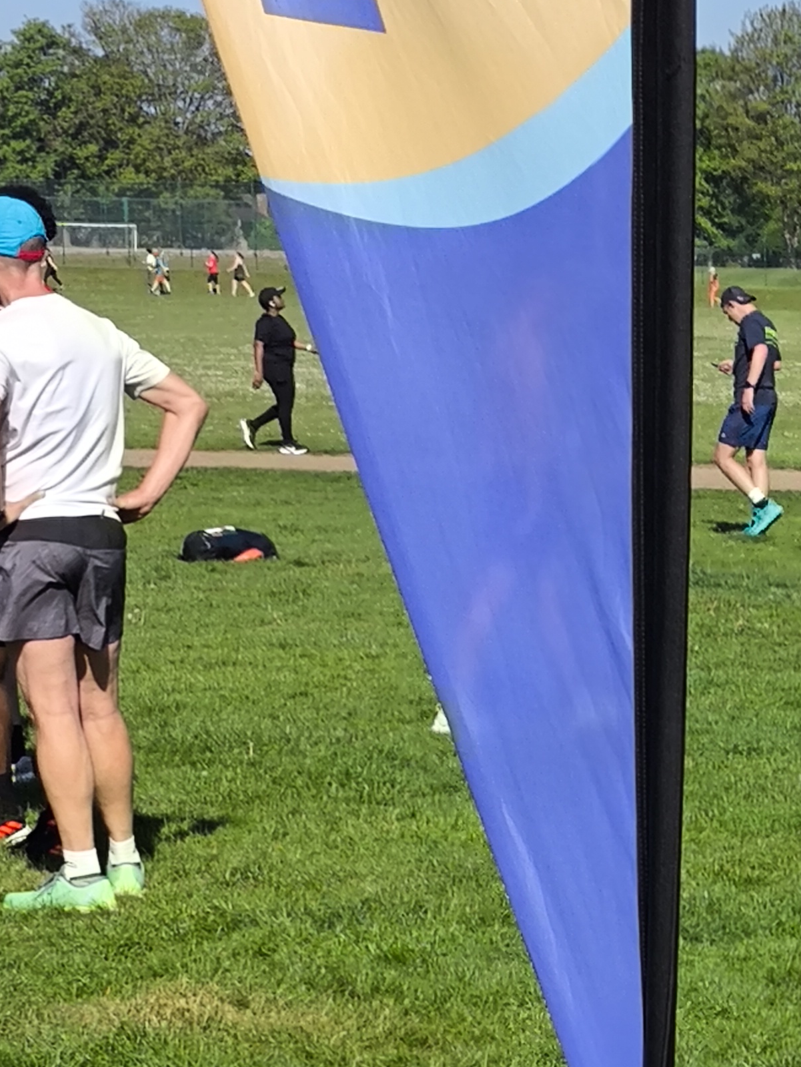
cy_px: 928
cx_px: 1049
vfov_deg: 14.7
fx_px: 4100
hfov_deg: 10.9
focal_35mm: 133
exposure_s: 1/1442
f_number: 1.7
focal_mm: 4.71
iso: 50
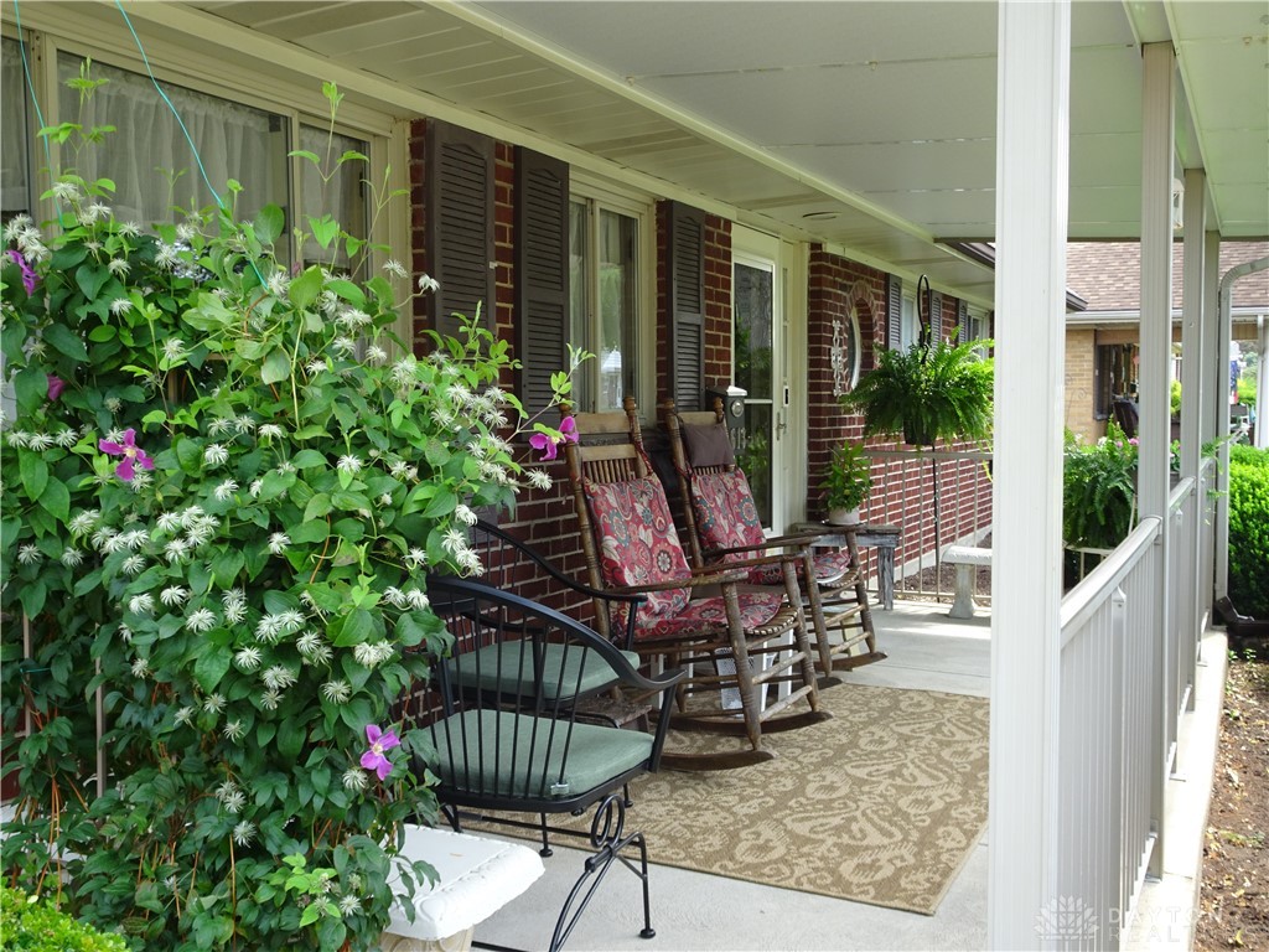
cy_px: 476
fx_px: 1283
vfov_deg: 40.7
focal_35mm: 35
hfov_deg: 52.6
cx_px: 634
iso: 80
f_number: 4
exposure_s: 1/60
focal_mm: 5.98
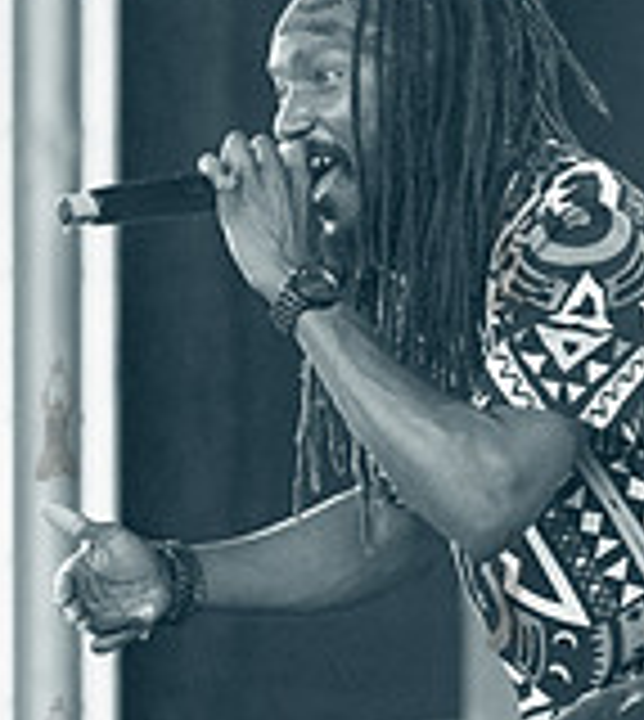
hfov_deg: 3.9
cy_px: 585
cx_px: 631
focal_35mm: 423
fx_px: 9447
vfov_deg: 4.4
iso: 2500
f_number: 2.8
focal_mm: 112
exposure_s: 1/400
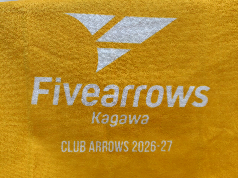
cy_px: 89
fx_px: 158
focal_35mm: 23
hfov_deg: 73.9
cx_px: 119
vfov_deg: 58.9
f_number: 1.9
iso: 298
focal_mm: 5.6
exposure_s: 1/120
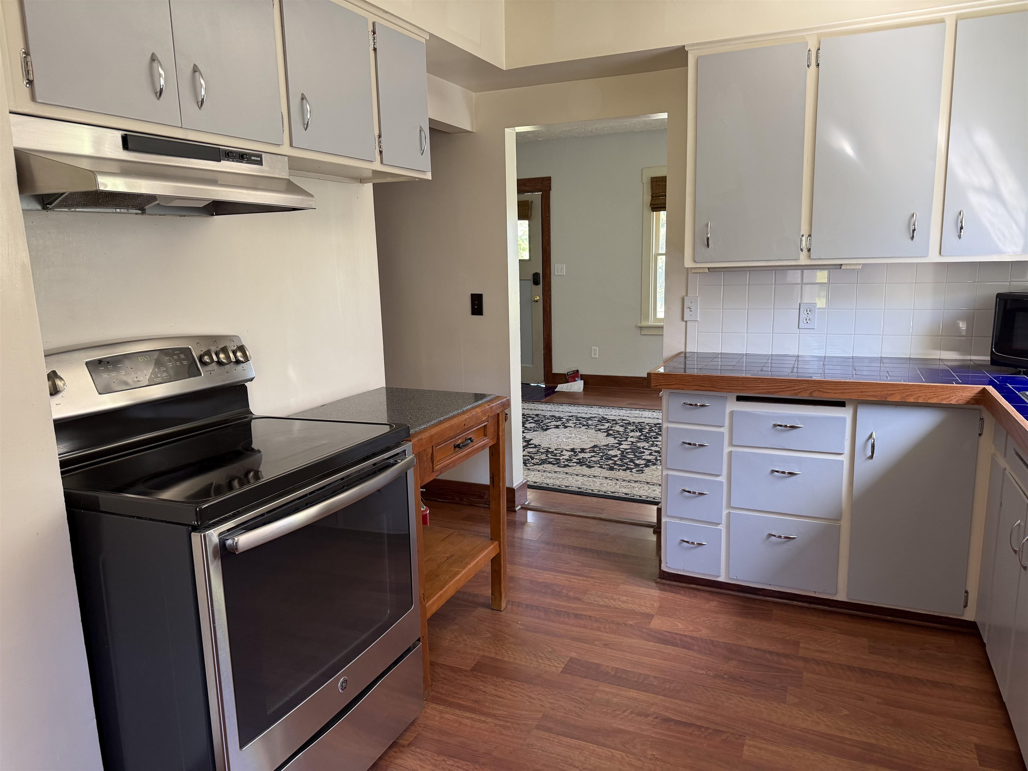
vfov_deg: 56.8
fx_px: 713
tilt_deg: -10.5
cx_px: 514
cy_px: 386
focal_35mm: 24
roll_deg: +2.0
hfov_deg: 71.6
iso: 200
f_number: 1.78
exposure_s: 1/116
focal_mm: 6.76
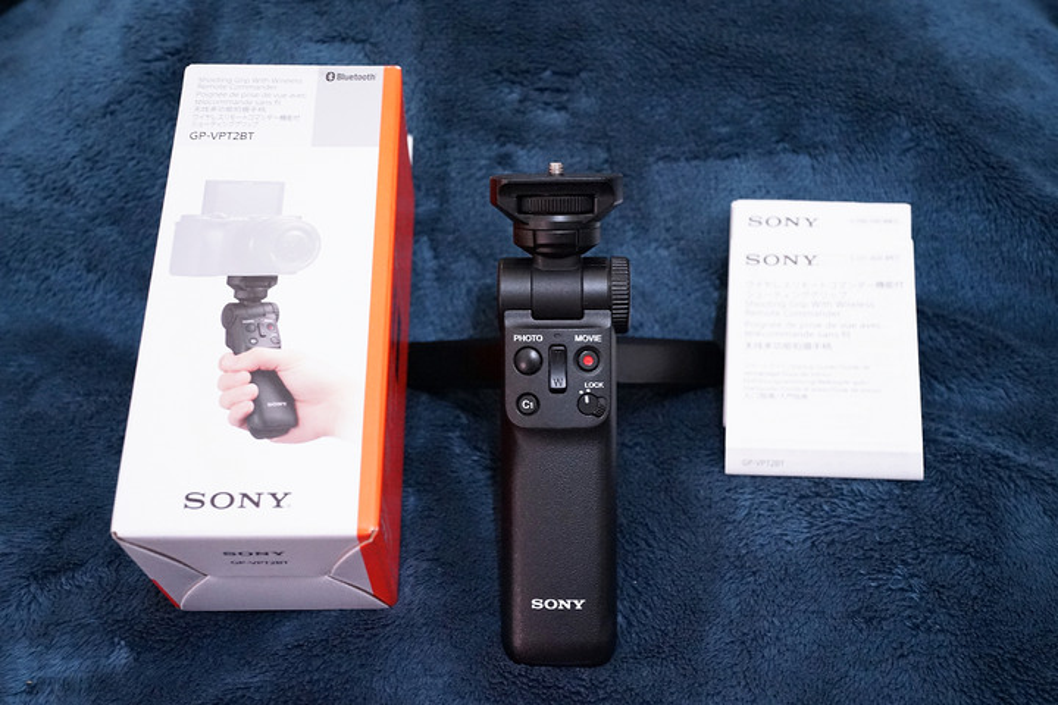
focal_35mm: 35
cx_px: 529
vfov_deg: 37.9
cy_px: 352
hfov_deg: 54.4
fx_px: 1029
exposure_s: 1/40
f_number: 5.6
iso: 6400
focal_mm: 35
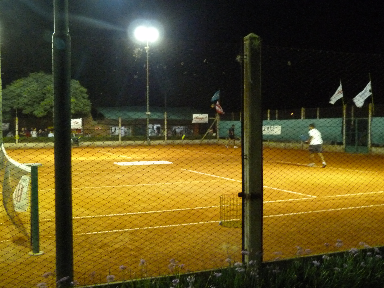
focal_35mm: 42
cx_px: 192
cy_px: 144
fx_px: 466
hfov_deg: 44.8
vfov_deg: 34.3
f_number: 3.2
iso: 800
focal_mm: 7.6
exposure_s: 1/13
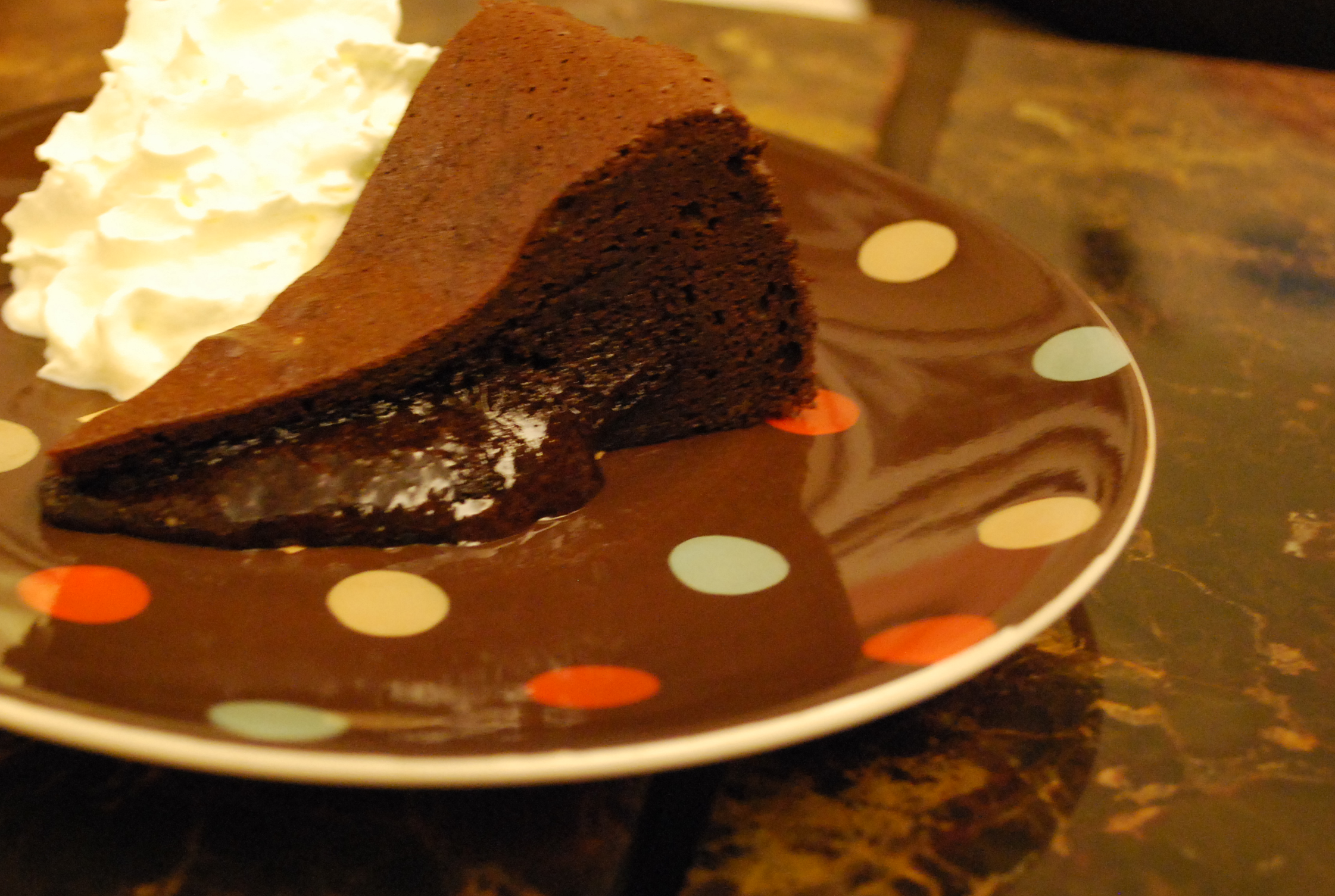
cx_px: 482
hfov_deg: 32.1
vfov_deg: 22.0
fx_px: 2304
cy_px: 411
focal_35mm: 62
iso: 1600
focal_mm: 32
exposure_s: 1/10
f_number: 5
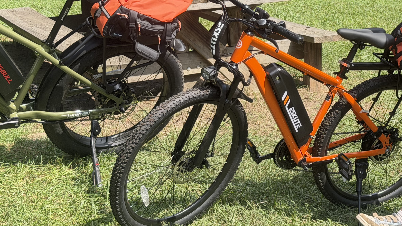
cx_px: 240
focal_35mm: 89
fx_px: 949
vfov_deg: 13.4
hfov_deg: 23.9
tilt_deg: -8.9
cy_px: -14
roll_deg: +1.9
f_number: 1.78
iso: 100
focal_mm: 6.76
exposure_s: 1/2033
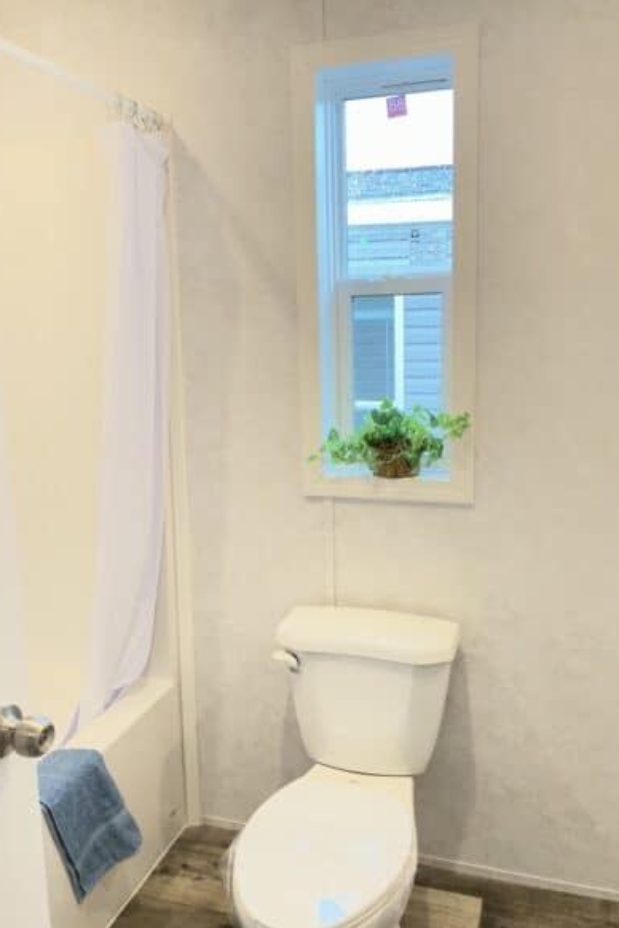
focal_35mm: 30
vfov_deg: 61.9
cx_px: 311
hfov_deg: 43.6
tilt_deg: -8.4
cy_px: 451
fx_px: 774
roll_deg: +1.3
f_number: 1.8
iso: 64
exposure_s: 1/120
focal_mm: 3.99
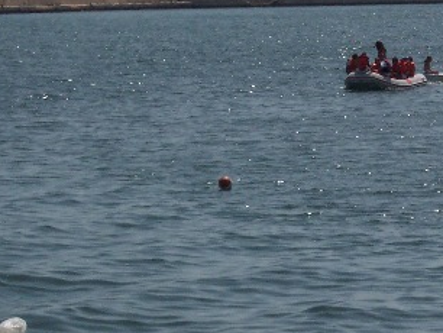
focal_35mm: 298
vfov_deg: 5.0
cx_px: 553
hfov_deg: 6.6
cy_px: 33
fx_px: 3817
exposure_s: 1/700
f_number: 8
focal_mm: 24
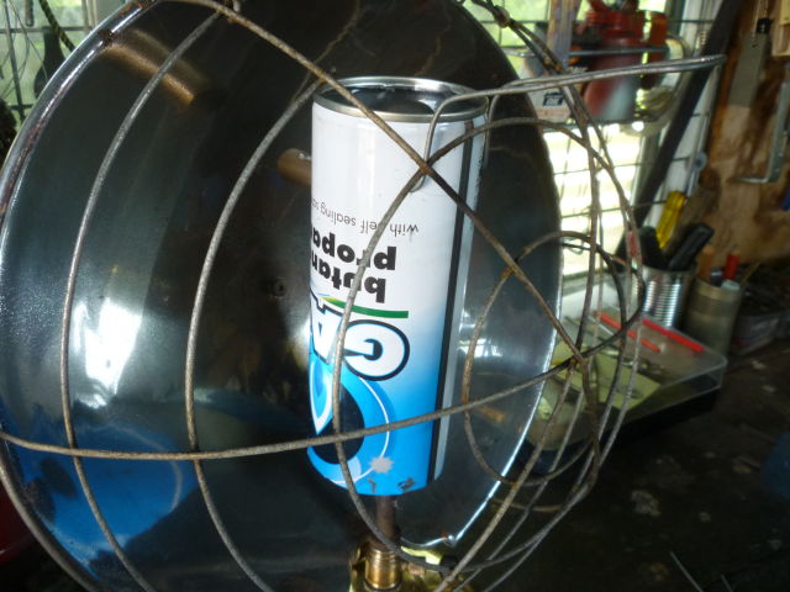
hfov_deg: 61.7
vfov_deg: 48.2
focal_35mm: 29
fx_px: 662
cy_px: 296
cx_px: 395
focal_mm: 5.2
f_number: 3.3
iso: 200
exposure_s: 1/30
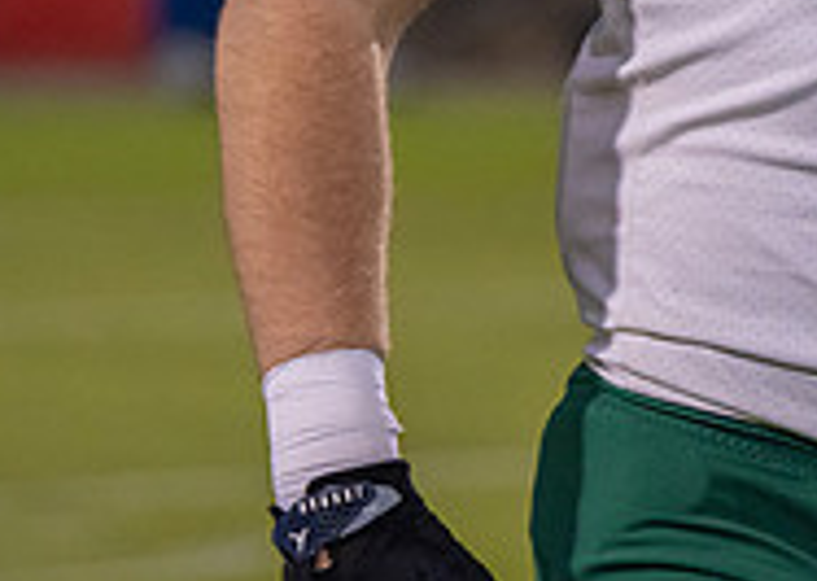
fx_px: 8063
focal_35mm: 348
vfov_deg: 4.1
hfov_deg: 5.8
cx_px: 1076
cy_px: -390
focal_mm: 97
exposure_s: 1/2000
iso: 2500
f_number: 2.8
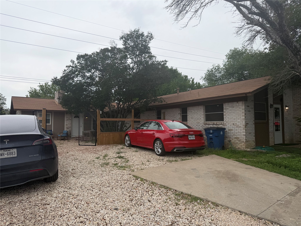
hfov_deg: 71.6
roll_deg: +0.5
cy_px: 113
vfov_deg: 56.8
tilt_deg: +3.6
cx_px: 150
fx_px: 209
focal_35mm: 24
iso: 80
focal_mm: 6.76
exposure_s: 1/3953
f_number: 1.78
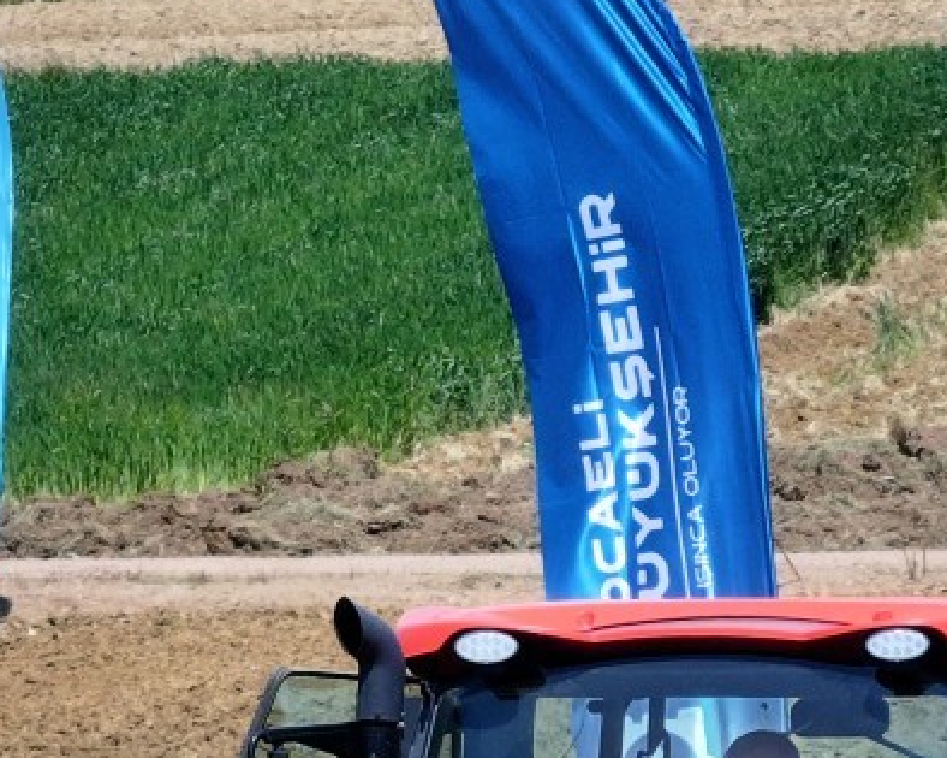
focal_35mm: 592
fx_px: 16588
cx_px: 892
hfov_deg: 3.3
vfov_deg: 2.6
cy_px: 847
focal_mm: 30.71
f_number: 3.4
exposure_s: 1/640
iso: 100
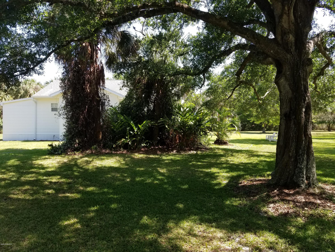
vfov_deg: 53.1
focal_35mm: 26
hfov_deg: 67.3
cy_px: 126
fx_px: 252
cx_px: 168
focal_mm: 4.25
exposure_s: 1/474
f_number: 1.7
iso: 50
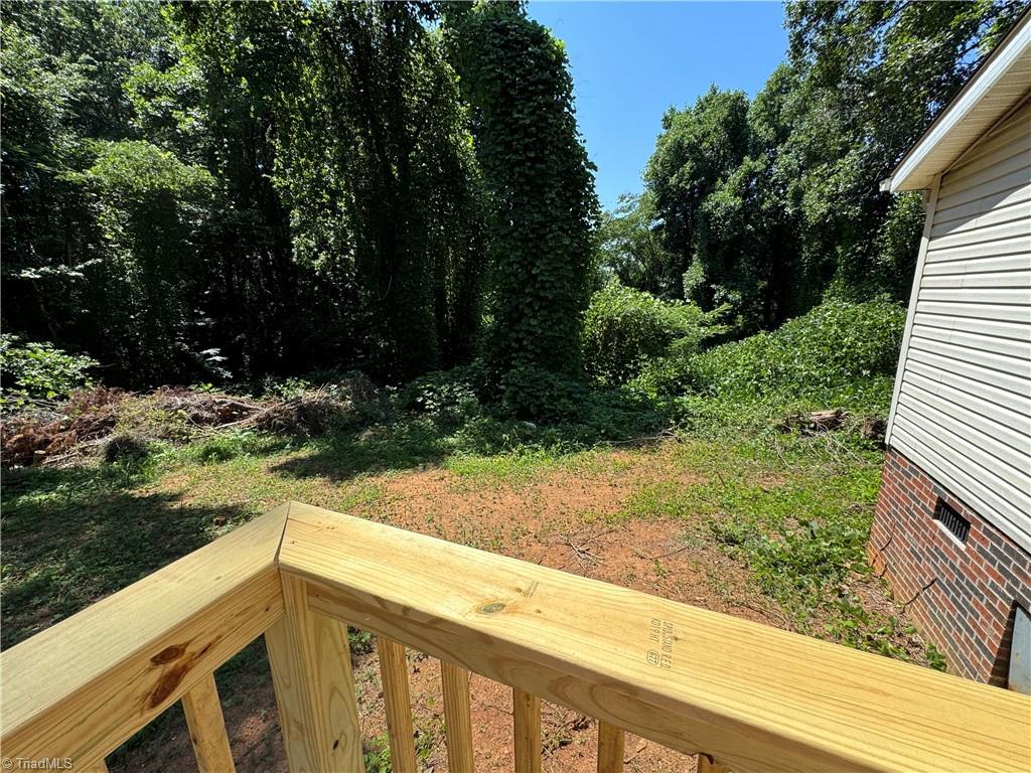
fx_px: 417
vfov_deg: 85.7
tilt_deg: -11.6
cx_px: 516
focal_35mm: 14
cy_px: 386
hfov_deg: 102.1
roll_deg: +1.6
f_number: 2.2
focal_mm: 2.22
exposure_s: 1/518
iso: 40
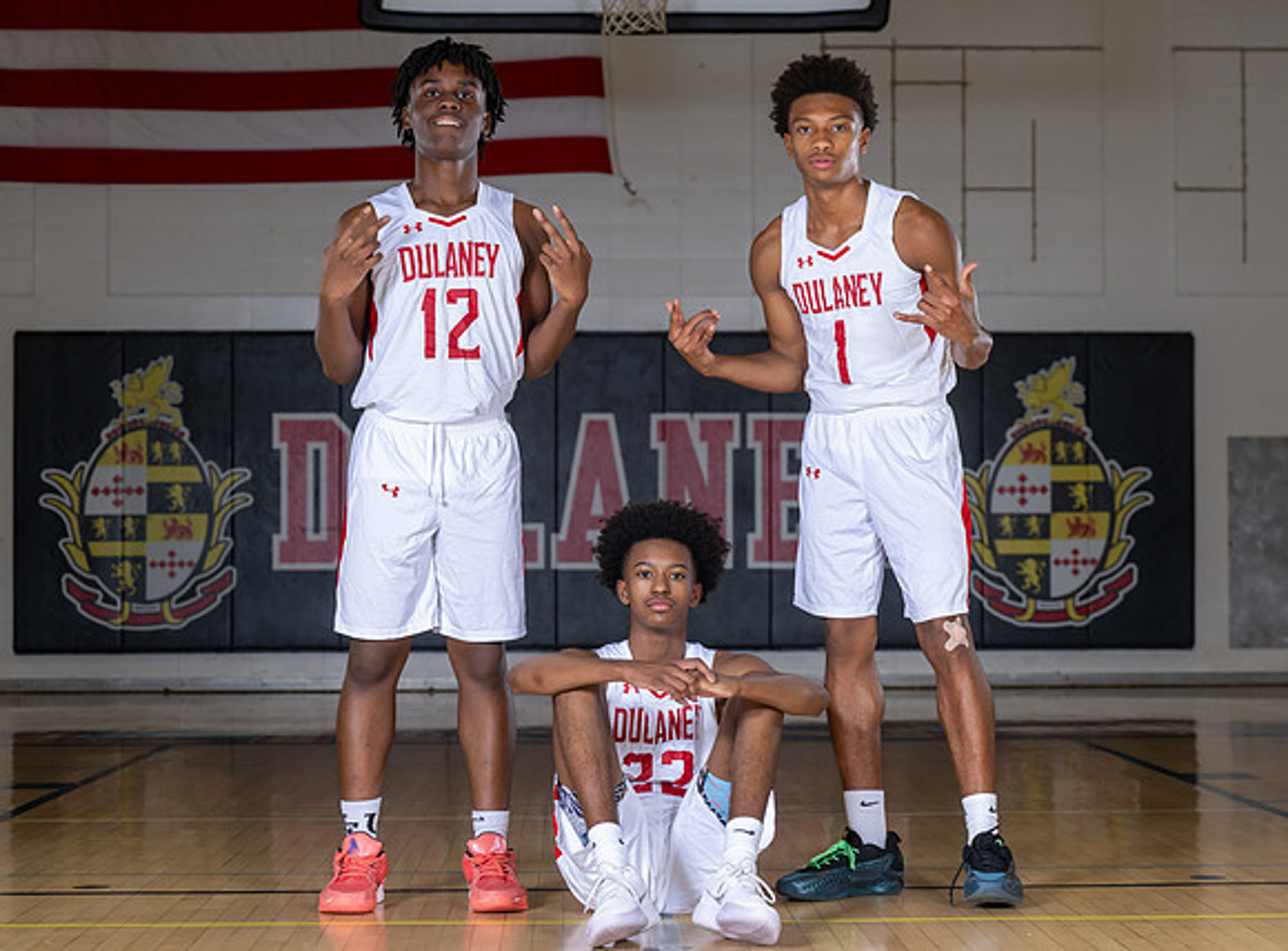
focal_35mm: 84
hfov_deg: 23.4
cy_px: 424
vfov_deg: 17.4
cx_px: 753
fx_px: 3109
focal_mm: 70
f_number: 5
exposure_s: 1/160
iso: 400
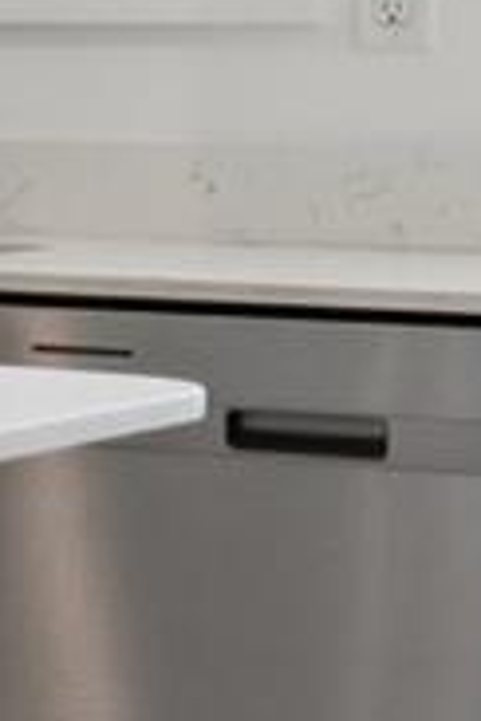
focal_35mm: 189
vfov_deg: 10.8
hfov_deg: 5.9
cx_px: -1616
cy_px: 108
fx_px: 3789
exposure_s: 1/3.33
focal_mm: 16.9
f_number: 13
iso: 100
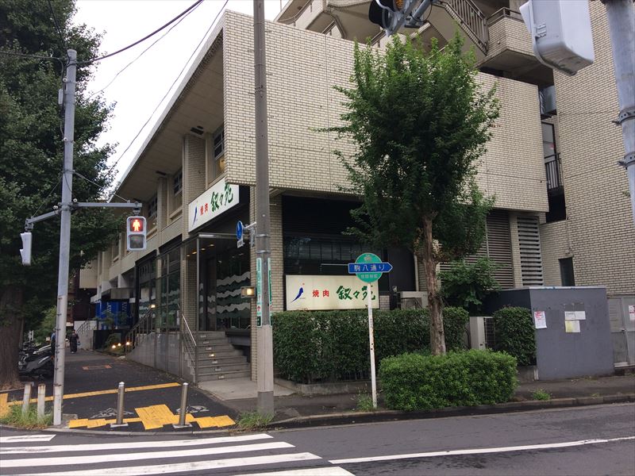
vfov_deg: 48.2
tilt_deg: +6.9
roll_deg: +2.2
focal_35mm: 29
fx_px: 532
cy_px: 238
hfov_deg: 61.7
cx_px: 318
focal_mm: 4.15
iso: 40
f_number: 2.2
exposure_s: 1/120
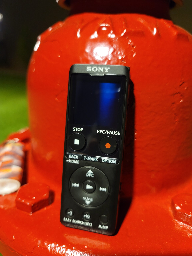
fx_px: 185
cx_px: 96
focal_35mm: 25
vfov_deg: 69.4
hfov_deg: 54.9
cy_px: 128
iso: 500
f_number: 1.8
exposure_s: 1/40
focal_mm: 7
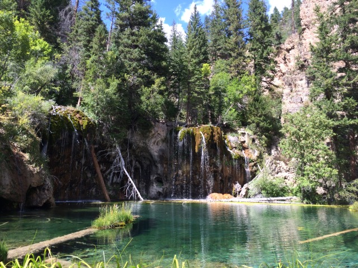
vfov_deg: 48.2
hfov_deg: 61.7
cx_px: 179
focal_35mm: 29
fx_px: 300
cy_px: 134
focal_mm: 4.15
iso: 32
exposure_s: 1/578
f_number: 2.2
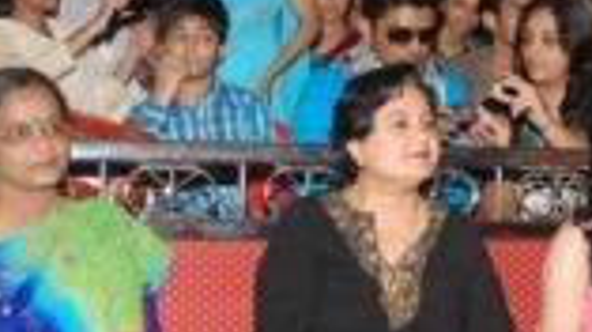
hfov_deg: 22.2
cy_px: 251
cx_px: 509
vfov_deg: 12.7
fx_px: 1482
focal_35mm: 94
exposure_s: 1/60
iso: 640
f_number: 6.3
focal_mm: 21
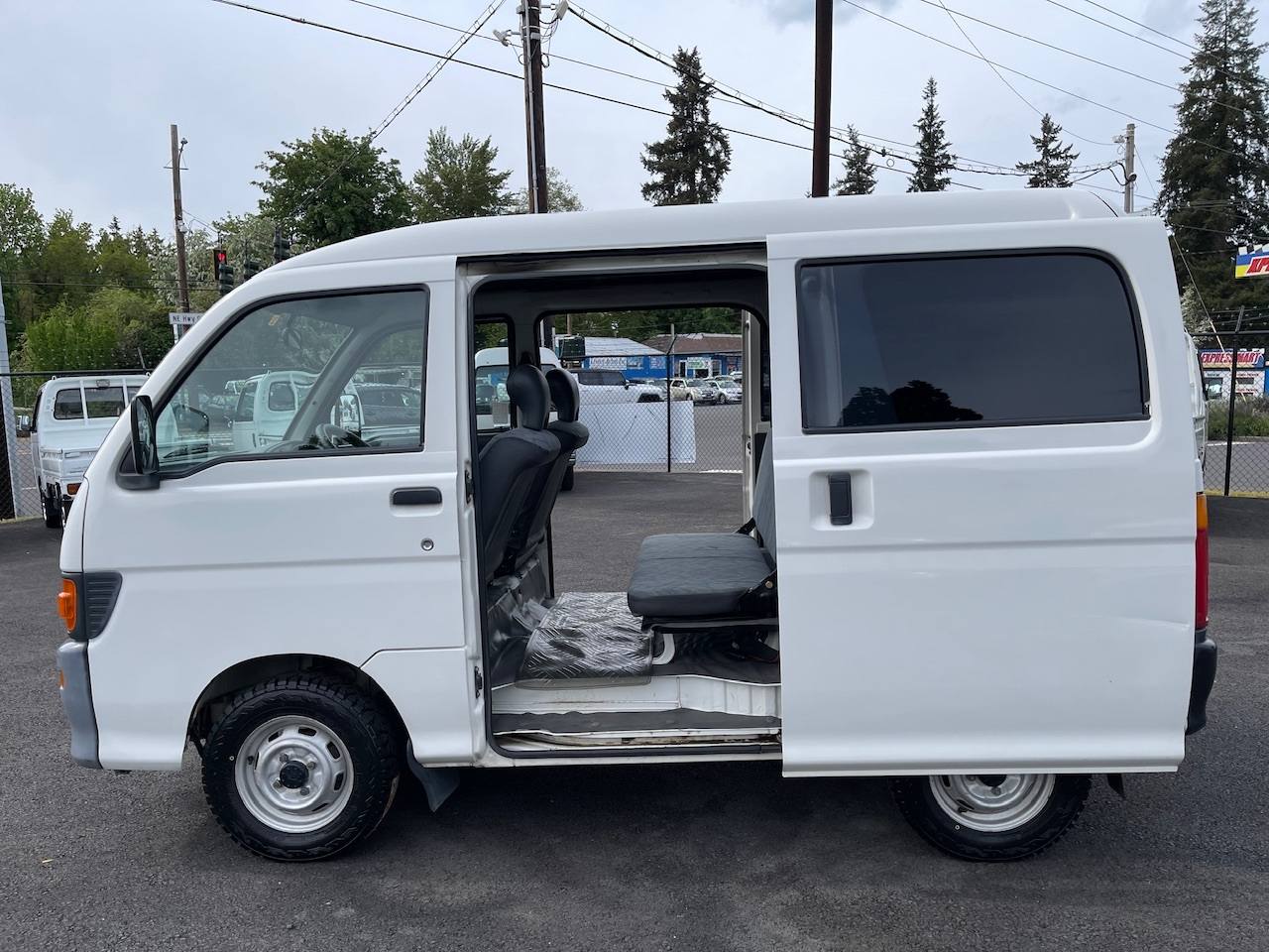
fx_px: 916
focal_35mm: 25
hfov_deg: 69.4
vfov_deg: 54.9
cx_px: 634
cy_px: 476
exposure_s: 1/2660
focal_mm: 5.1
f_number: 1.6
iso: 32
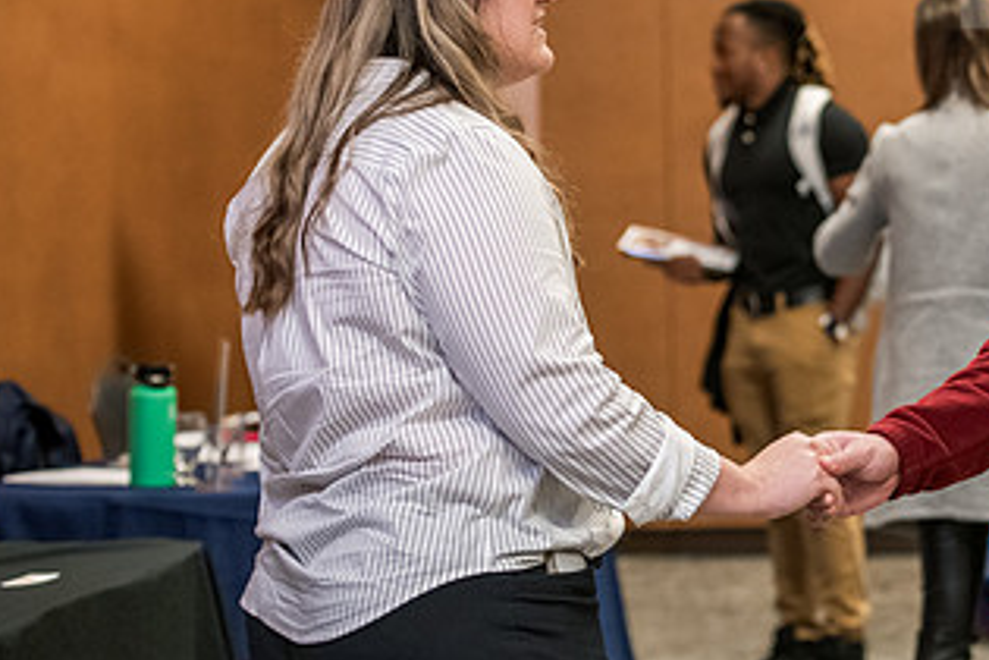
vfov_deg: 10.6
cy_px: 146
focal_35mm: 129
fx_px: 3544
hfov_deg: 15.7
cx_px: 867
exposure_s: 1/200
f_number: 3.2
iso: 2500
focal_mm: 70
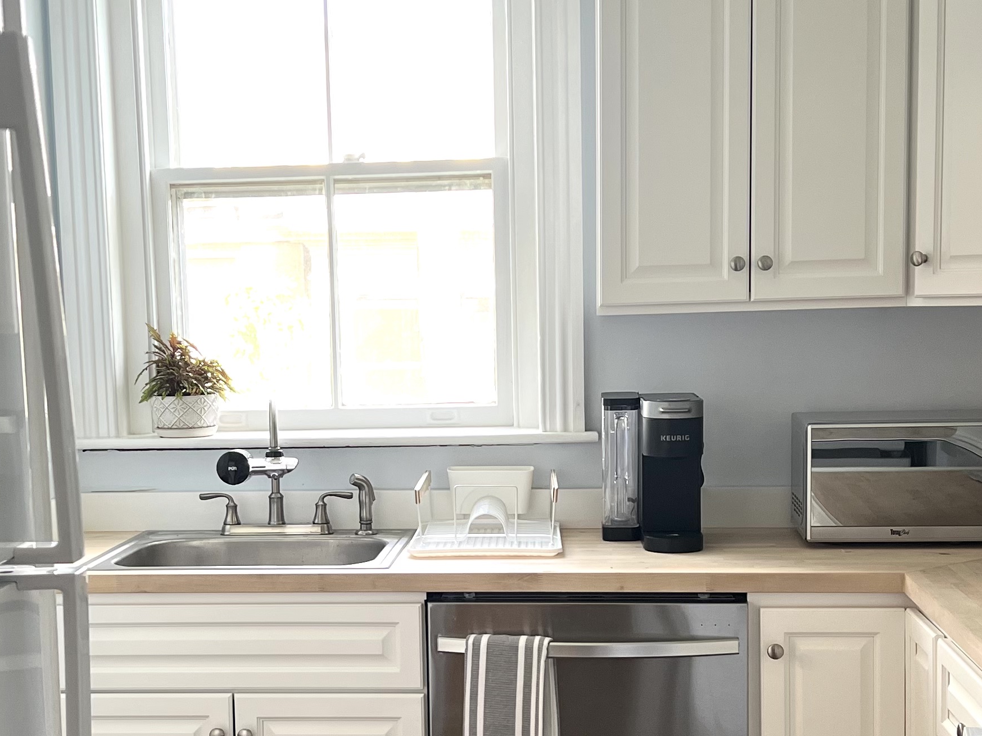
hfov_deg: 32.1
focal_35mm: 60
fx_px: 1702
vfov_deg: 24.3
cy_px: 507
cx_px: 383
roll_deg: +1.7
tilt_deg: -6.7
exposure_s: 1/60
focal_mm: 5.7
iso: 64
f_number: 1.5
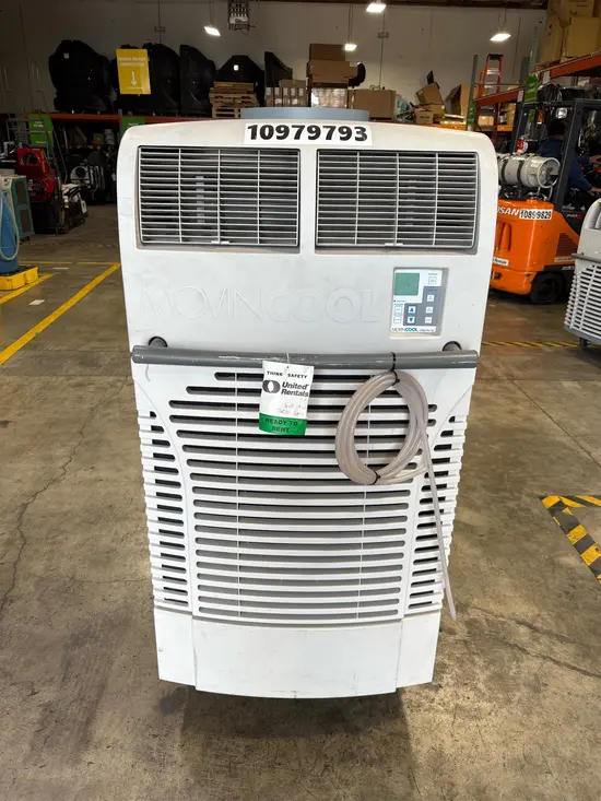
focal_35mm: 26
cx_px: 300
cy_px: 400
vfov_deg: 67.3
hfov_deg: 53.1
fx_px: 602
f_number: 1.6
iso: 50
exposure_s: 1/120
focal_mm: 5.96
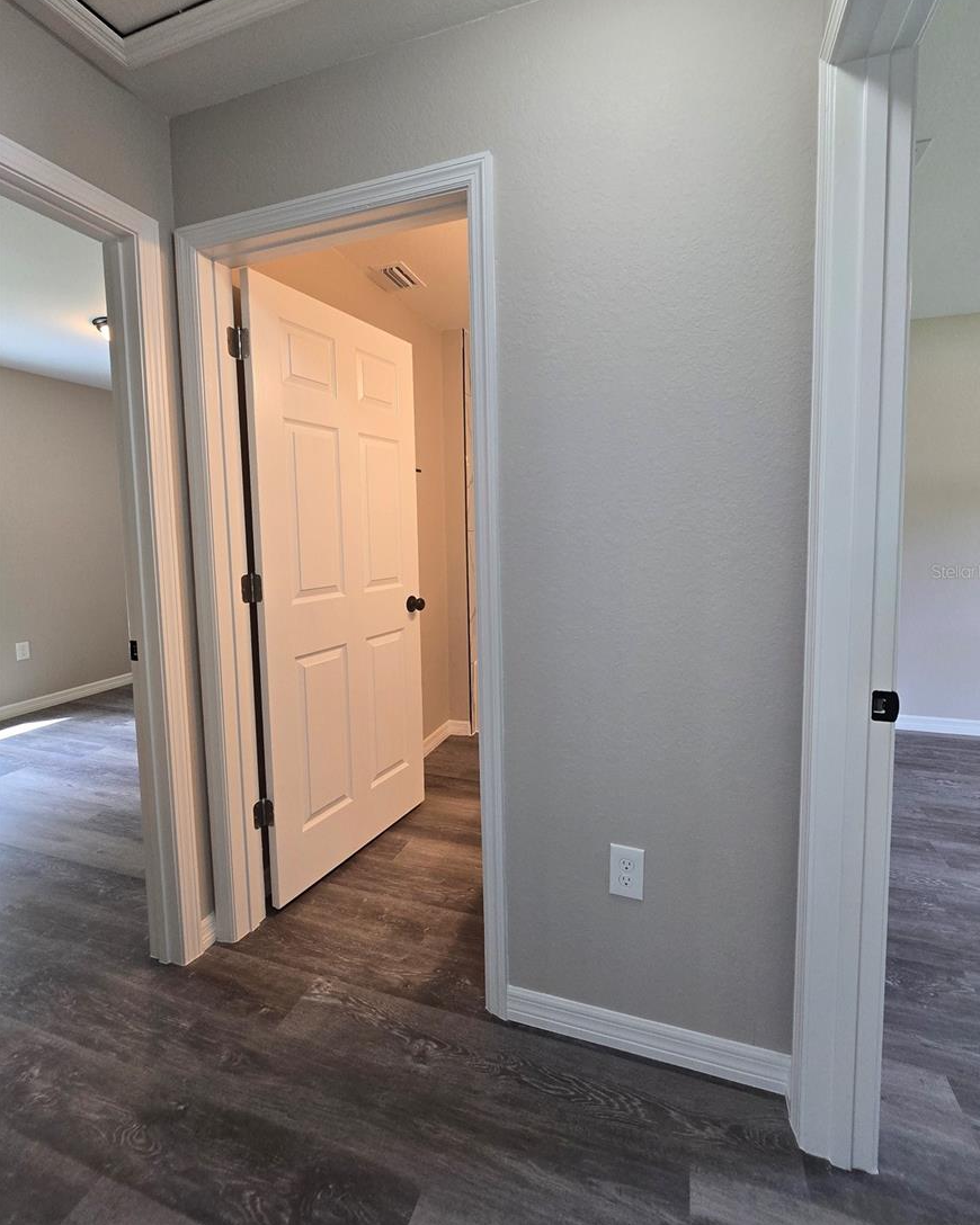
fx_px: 508
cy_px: 571
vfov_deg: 100.6
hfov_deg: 87.9
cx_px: 505
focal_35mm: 14
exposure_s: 1/60
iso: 125
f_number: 2.2
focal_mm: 2.2
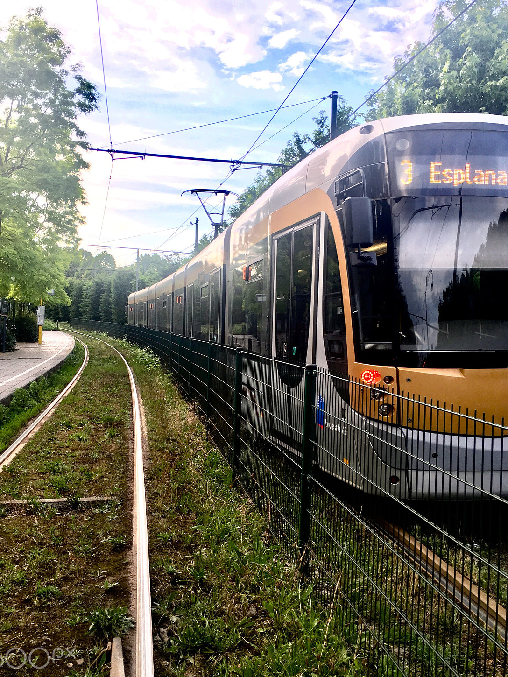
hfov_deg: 44.2
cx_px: 240
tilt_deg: +1.7
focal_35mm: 32
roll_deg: -2.8
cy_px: 346
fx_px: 626
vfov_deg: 56.8
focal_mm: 4.15
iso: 25
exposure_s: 1/138
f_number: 2.2
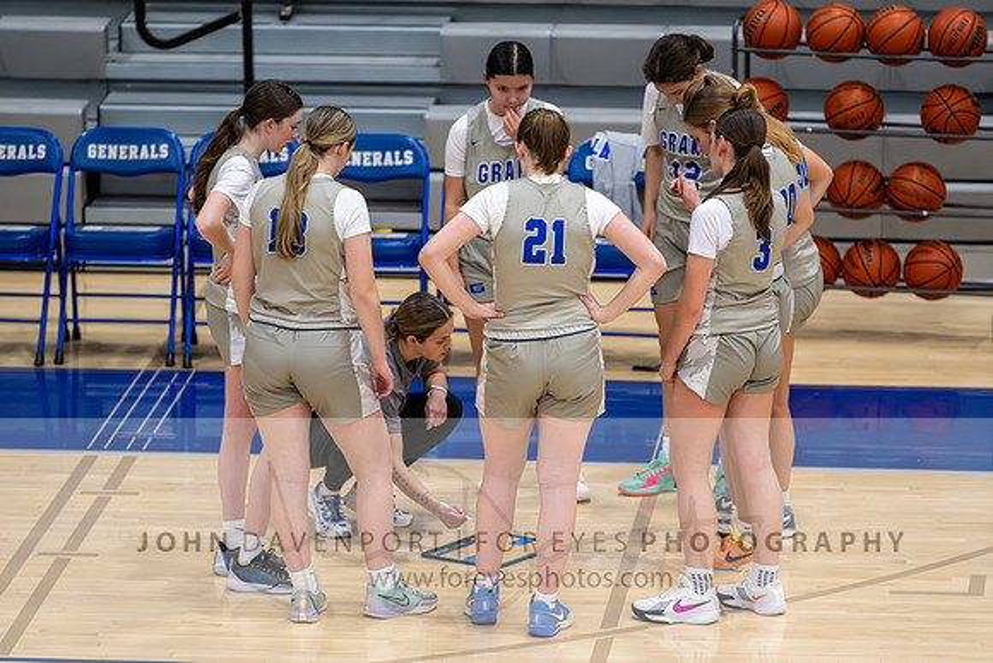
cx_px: 496
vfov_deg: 5.3
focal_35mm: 261
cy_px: 358
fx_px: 7202
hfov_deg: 7.9
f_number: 2.8
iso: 5000
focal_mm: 200
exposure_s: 1/1000
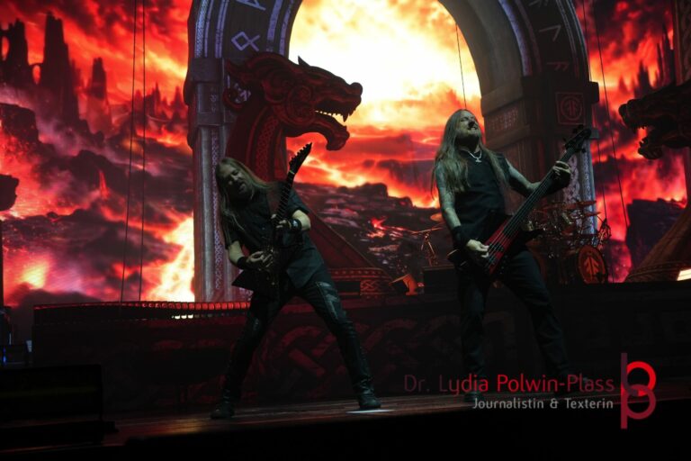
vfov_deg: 28.9
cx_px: 346
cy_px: 230
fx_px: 892
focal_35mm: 46
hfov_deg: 42.3
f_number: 4
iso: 400
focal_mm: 31
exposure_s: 1/160
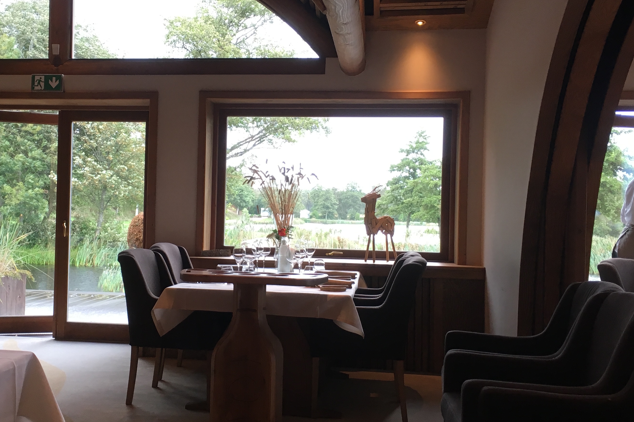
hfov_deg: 42.5
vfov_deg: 29.2
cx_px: 247
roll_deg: -1.1
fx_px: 810
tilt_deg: +0.8
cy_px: 203
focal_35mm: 46
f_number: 2.2
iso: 32
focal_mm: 4.15
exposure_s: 1/33
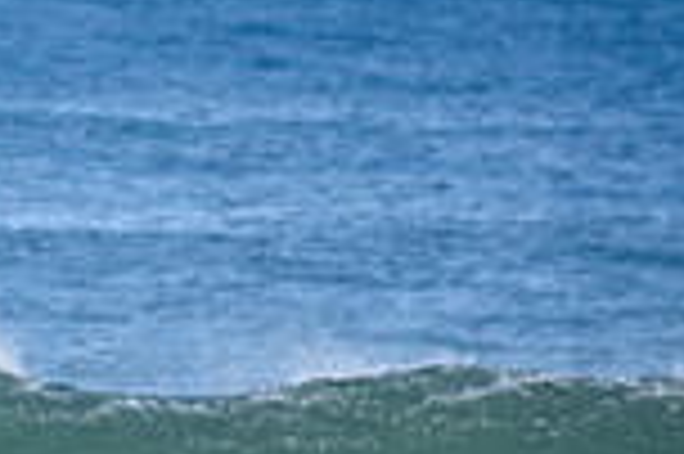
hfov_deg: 1.2
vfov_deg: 0.8
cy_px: 587
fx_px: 32550
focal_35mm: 1715
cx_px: -410
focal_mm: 300
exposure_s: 1/2000
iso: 400
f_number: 5.6
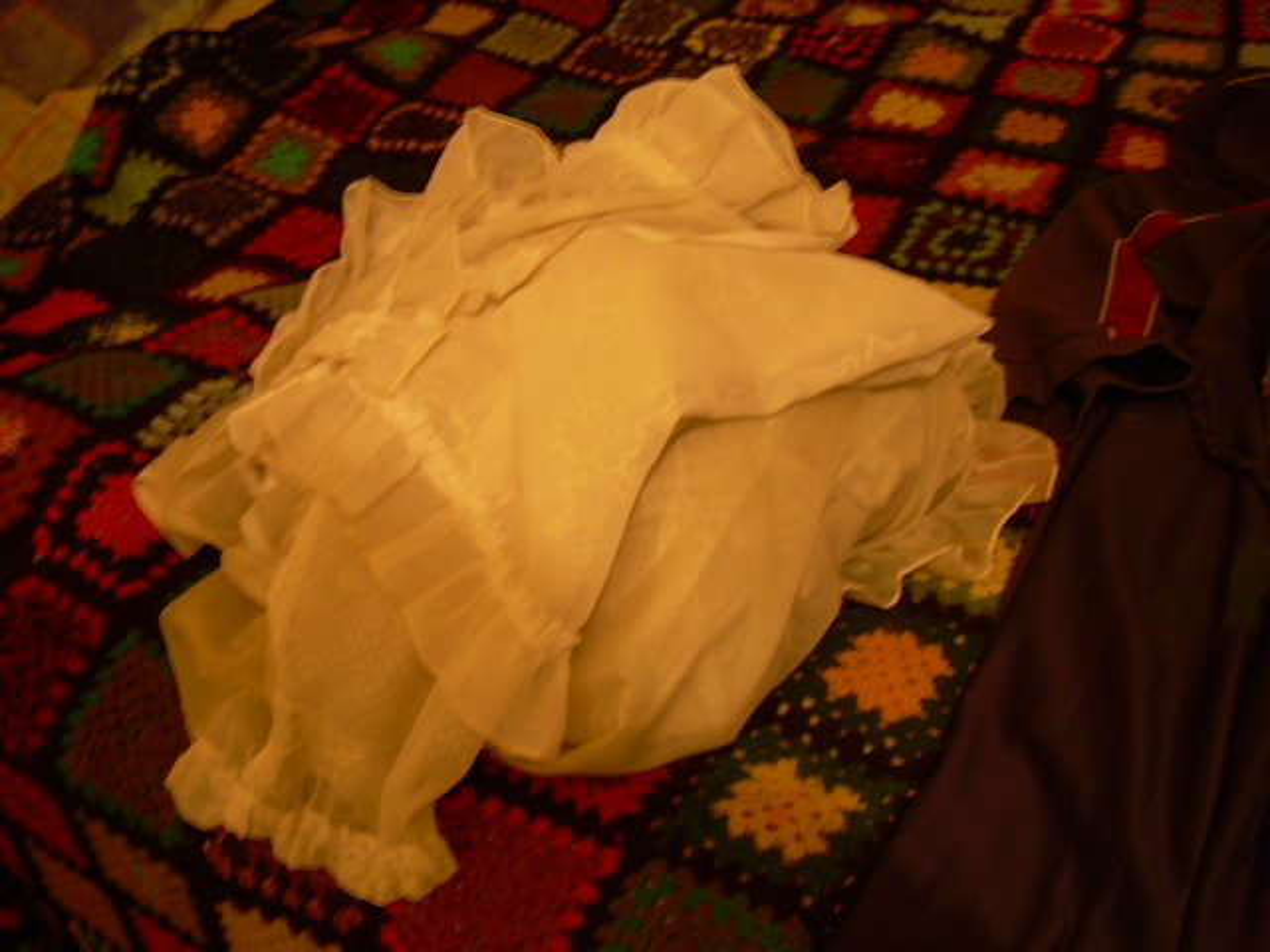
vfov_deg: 37.7
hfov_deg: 49.0
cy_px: 476
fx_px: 1394
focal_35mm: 38
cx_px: 635
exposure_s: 1/2.6
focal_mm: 6.3
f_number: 2.8
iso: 59
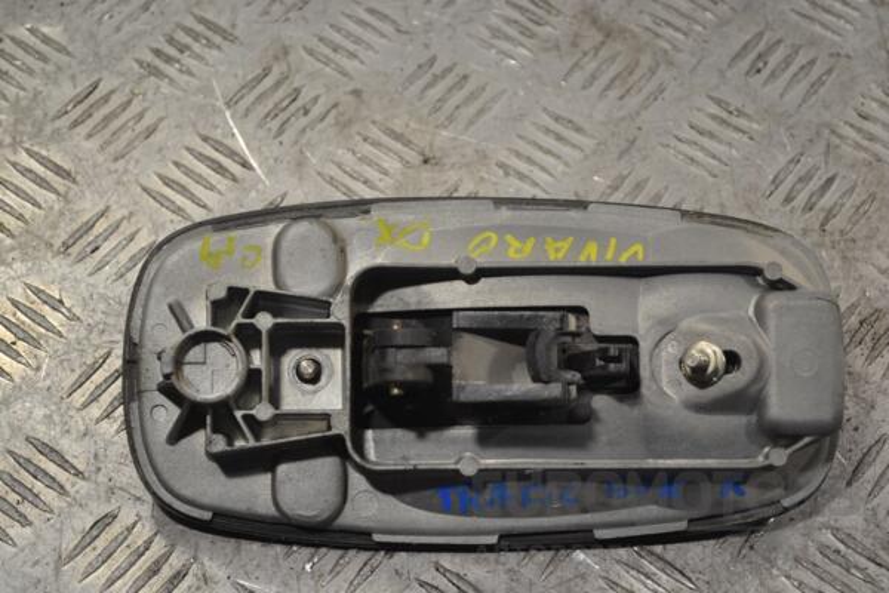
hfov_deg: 24.6
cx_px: 444
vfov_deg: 16.6
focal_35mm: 82
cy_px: 296
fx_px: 2037
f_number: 5.6
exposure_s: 1/80
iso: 400
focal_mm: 55
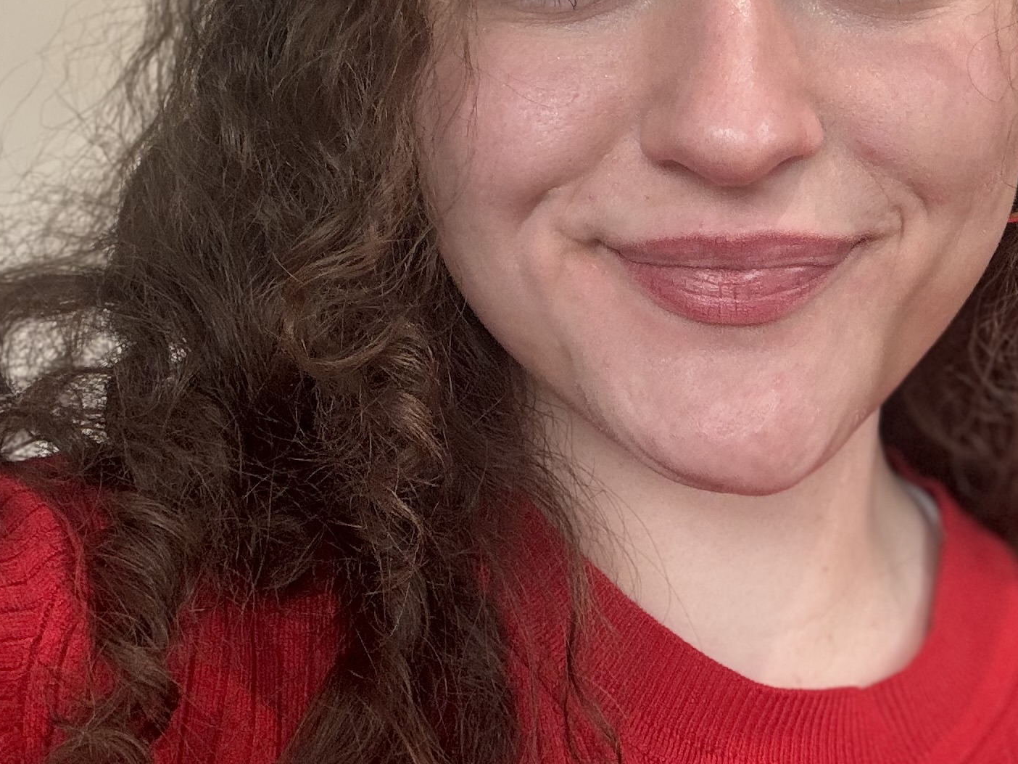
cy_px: 165
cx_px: 774
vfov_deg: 22.0
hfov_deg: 28.9
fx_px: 1941
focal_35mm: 66
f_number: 1.9
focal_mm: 2.69
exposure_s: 1/60
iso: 64
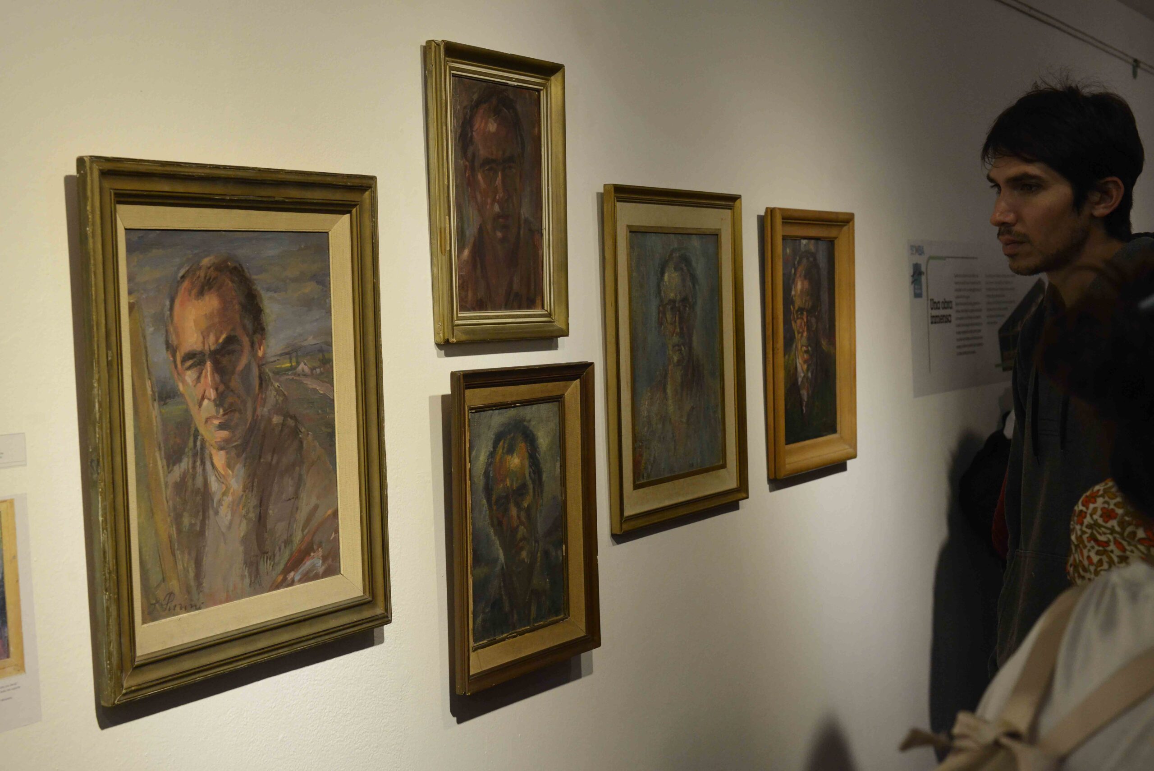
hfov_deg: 39.6
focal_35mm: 50
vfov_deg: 27.0
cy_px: 386
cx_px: 577
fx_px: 1603
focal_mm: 50
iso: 3200
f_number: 8
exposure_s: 1/125
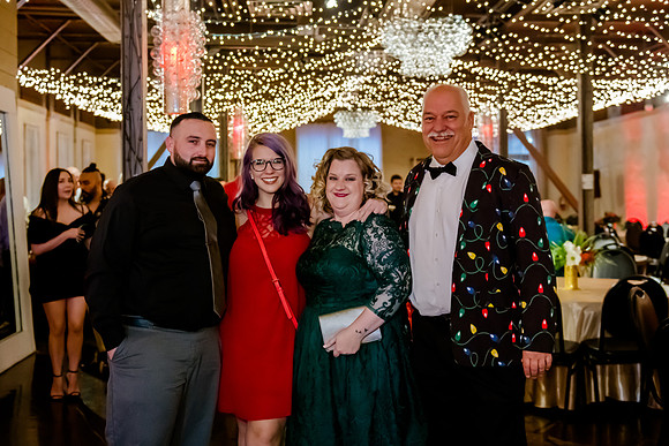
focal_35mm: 46
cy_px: 183
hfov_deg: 42.3
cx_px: 344
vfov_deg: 28.9
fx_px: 864
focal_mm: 35
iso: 3200
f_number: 2.8
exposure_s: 1/125
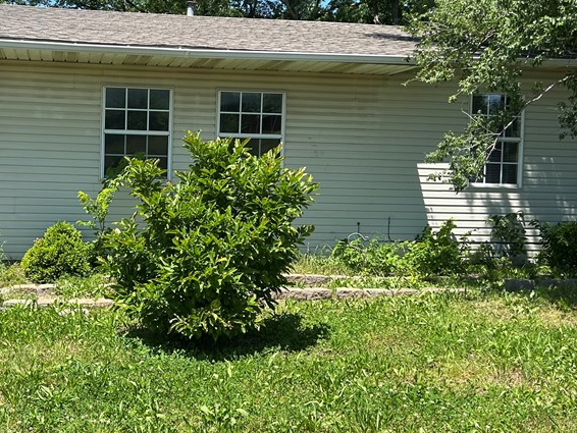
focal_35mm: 47
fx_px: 784
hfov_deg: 39.6
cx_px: 161
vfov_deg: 30.8
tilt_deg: -1.3
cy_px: 179
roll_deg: -1.6
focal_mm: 5.7
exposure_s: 1/2083
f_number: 1.5
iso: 50
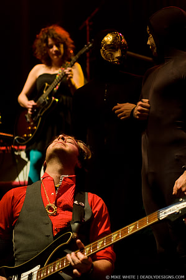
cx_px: 93
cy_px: 140
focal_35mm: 105
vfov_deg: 19.5
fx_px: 816
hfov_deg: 13.0
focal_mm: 70
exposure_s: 1/200
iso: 640
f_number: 2.8
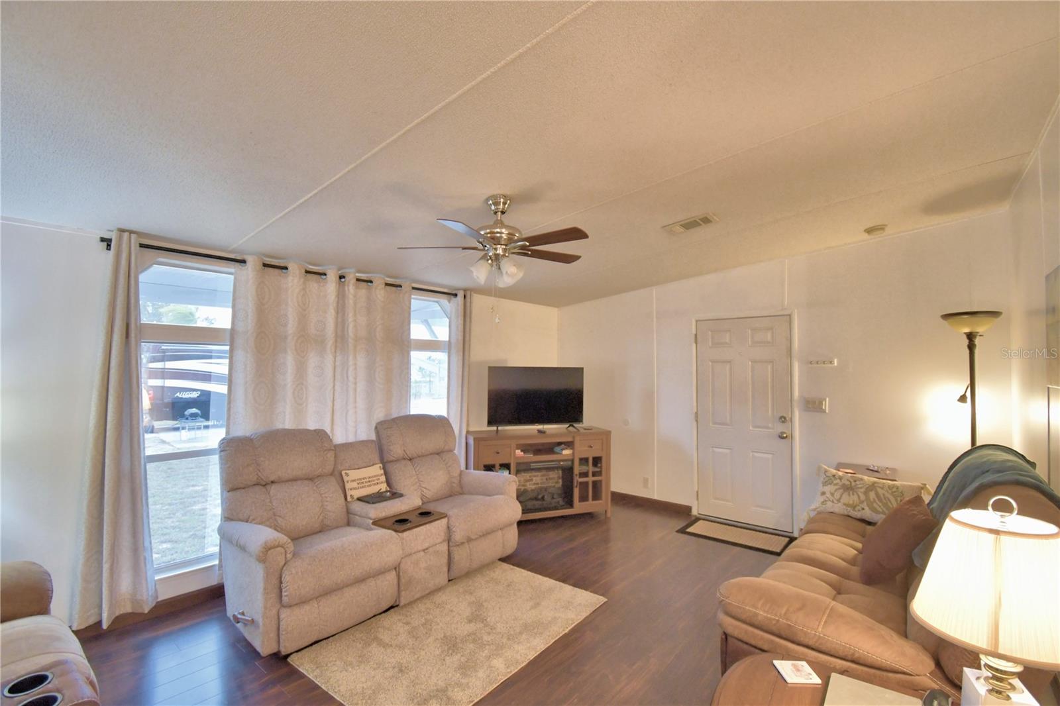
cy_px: 353
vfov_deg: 77.3
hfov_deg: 100.4
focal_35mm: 15
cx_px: 530
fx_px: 442
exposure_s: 1/30
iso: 1100
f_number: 4.5
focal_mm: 10
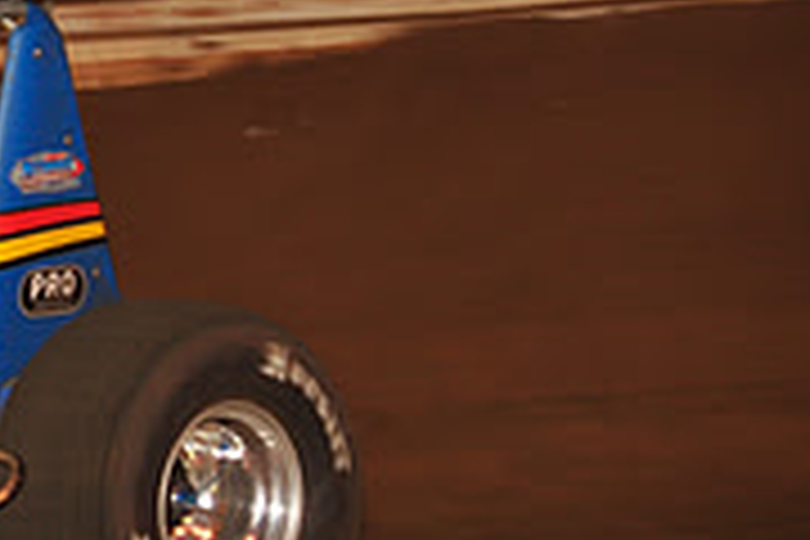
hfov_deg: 4.4
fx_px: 10529
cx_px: -468
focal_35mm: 468
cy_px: 94
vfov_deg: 2.9
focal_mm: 145
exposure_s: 1/320
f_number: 6.3
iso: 800
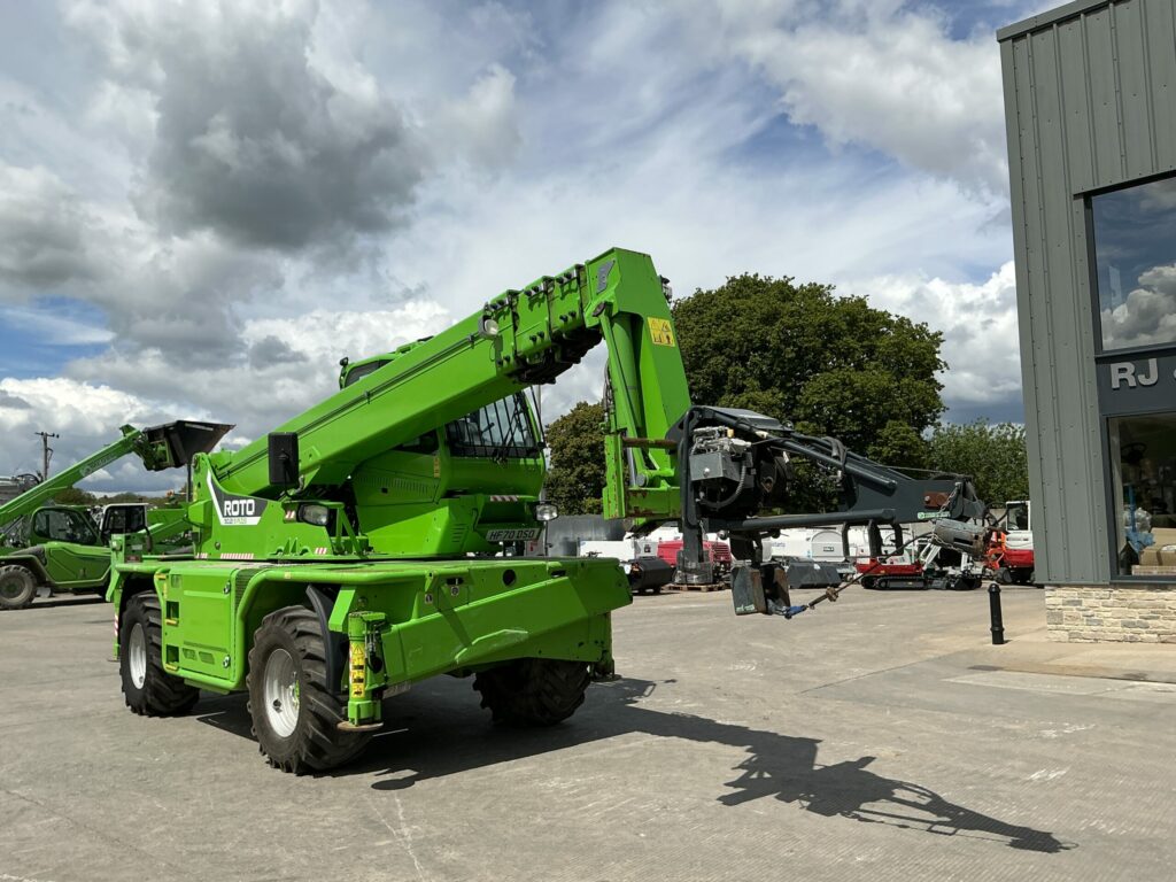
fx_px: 951
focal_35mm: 28
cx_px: 588
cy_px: 441
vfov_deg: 49.7
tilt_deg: +6.0
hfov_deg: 63.4
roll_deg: +0.6
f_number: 1.8
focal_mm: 3
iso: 25
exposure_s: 1/3788
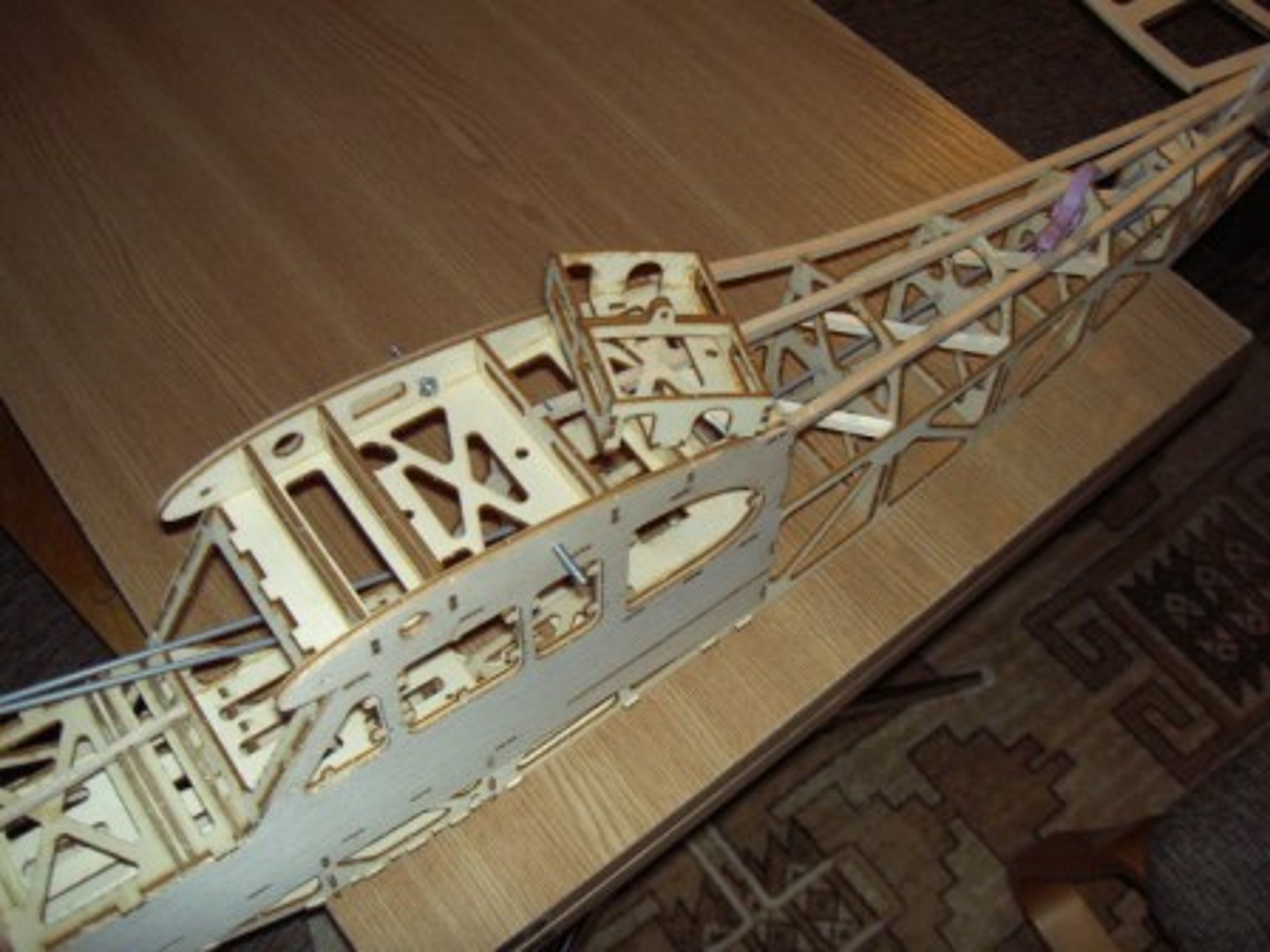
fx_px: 1431
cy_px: 476
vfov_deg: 36.8
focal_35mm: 39
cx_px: 635
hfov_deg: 47.9
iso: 200
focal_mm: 8
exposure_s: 1/60
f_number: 2.8
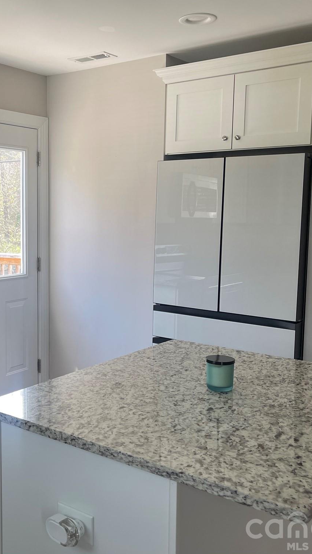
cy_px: 274
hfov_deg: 31.6
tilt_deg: -7.7
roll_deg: -1.2
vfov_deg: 54.0
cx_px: 91
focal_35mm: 37
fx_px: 544
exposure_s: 1/121
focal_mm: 5.1
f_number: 1.6
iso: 64
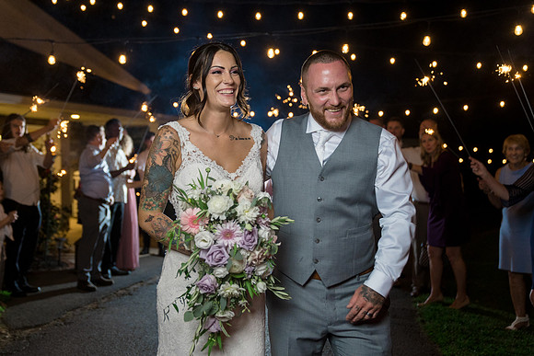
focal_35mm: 47
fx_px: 693
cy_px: 192
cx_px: 246
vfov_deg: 28.8
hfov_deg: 42.1
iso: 2000
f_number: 2.8
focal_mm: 41
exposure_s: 1/200
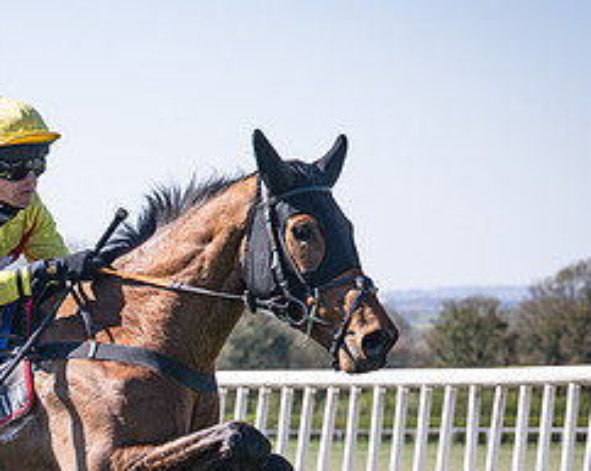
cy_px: 423
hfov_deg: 8.5
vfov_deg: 6.8
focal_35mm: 226
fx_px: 3948
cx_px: 43
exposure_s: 1/1600
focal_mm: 70
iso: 200
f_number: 4
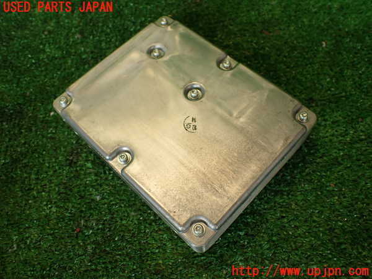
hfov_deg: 60.0
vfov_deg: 46.8
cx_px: 186
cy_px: 140
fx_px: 322
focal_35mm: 30
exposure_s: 1/60
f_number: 2.3
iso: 125
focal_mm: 5.4
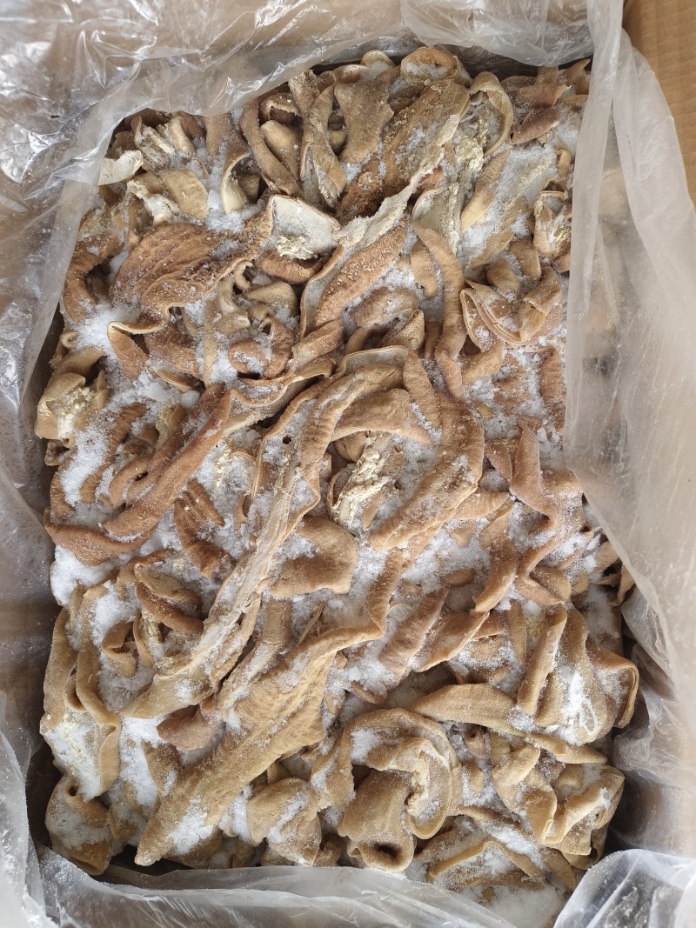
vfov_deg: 73.9
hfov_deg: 58.9
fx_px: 617
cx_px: 348
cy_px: 464
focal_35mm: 23
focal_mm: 5.6
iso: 521
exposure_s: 1/100
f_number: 1.88
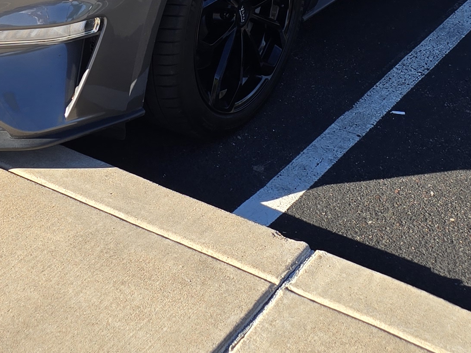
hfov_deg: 23.3
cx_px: 234
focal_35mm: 84
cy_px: -192
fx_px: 1143
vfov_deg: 16.0
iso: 12
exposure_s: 1/320
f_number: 1.7
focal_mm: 6.3
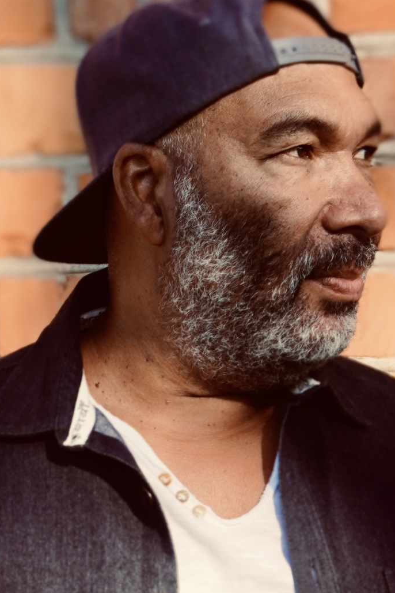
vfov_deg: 19.9
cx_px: 147
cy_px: 689
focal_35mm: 97
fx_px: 1596
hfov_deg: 14.1
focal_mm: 26
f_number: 5
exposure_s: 1/200
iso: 100
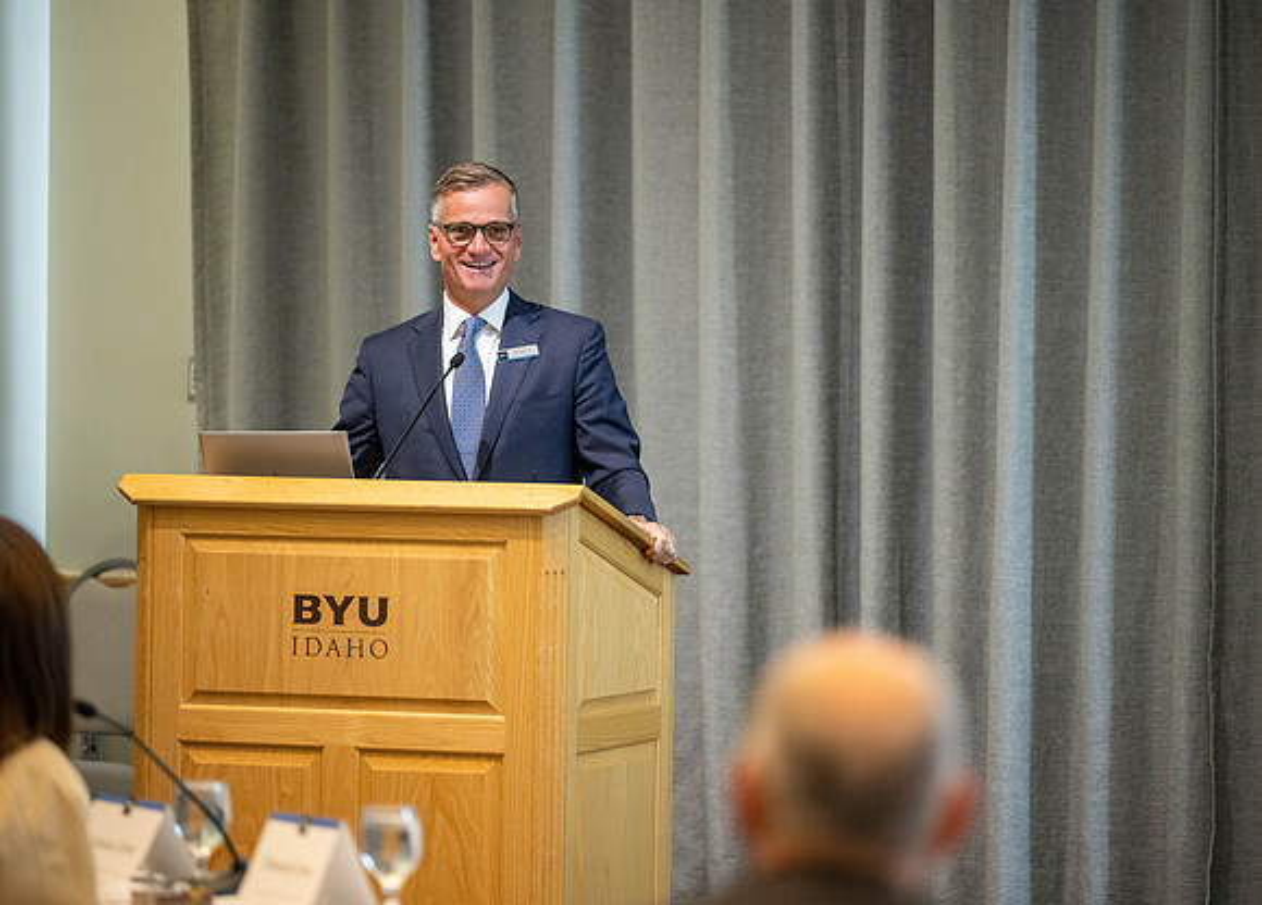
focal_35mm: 184
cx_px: 679
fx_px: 6600
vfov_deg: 7.8
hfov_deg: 10.9
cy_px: 452
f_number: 2.8
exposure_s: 1/200
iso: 2500
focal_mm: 175
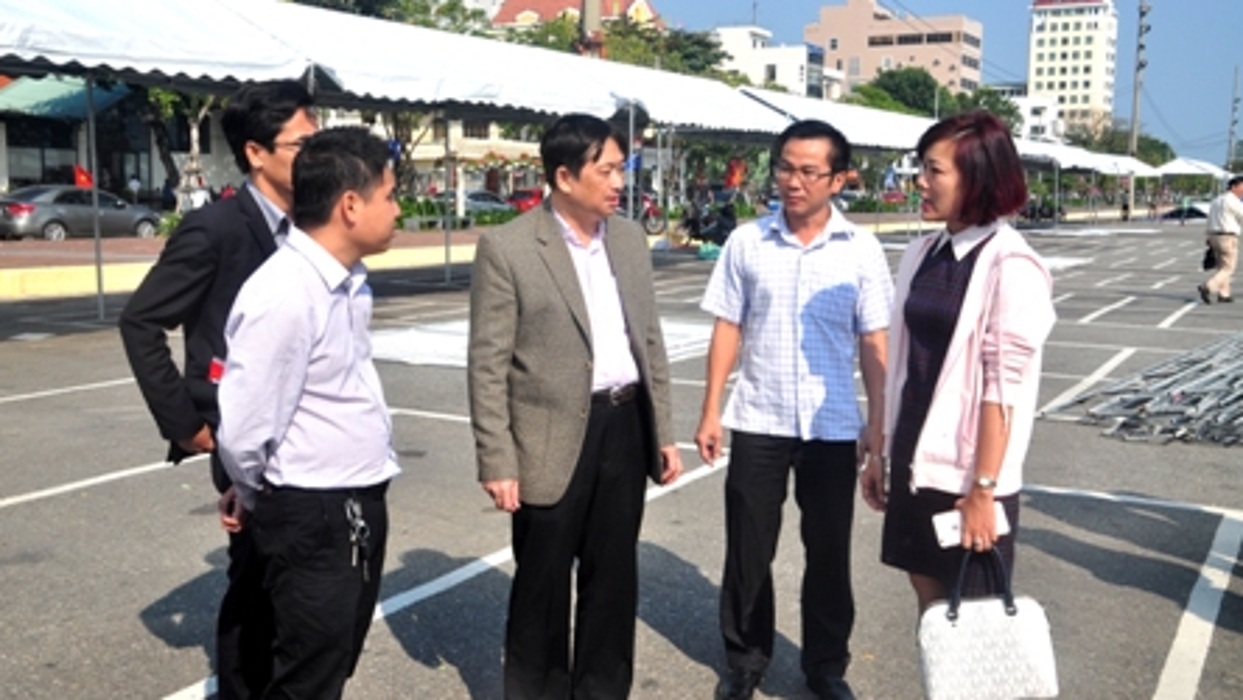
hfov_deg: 52.8
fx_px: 1253
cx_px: 619
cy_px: 325
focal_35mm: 38
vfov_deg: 31.2
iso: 250
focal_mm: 24
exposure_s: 1/500
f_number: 9
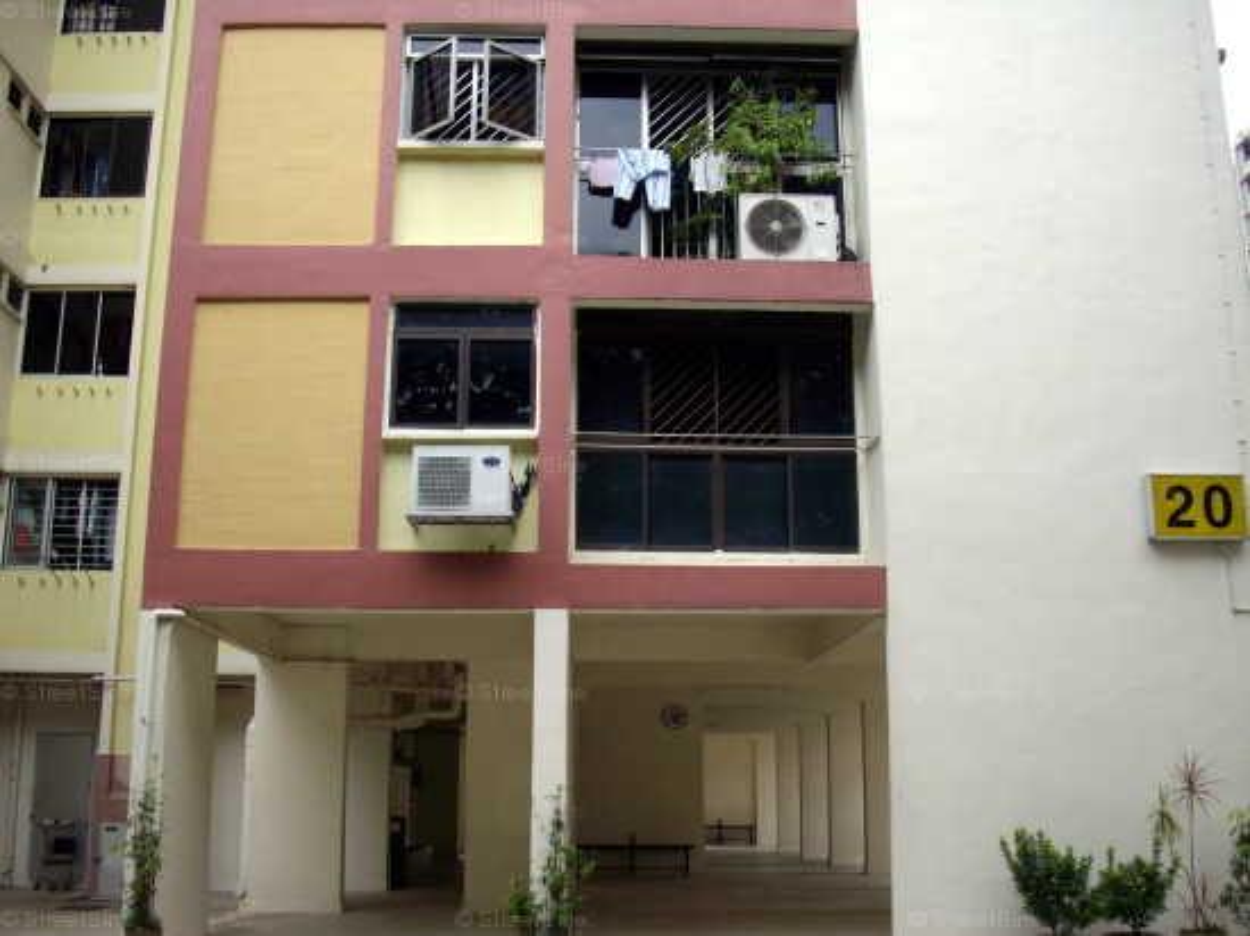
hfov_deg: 50.2
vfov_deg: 38.6
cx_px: 625
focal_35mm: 37
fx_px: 1336
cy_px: 468
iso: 80
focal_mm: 6.2
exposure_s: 1/100
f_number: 2.8
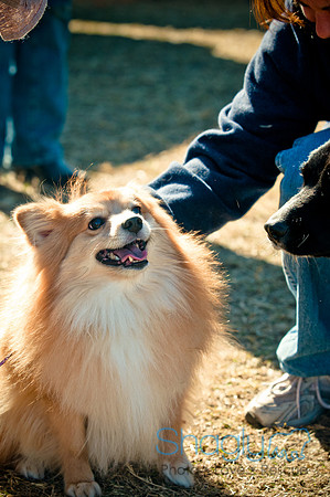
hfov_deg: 9.9
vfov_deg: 14.9
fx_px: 1902
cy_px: 248
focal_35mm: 138
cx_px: 165
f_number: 5.6
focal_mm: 92
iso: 400
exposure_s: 1/800
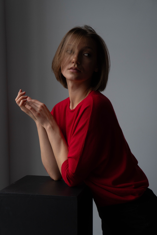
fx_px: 343
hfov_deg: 25.8
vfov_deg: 37.9
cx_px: 78
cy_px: 118
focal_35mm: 52
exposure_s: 1/160
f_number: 5.6
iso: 400
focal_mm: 35
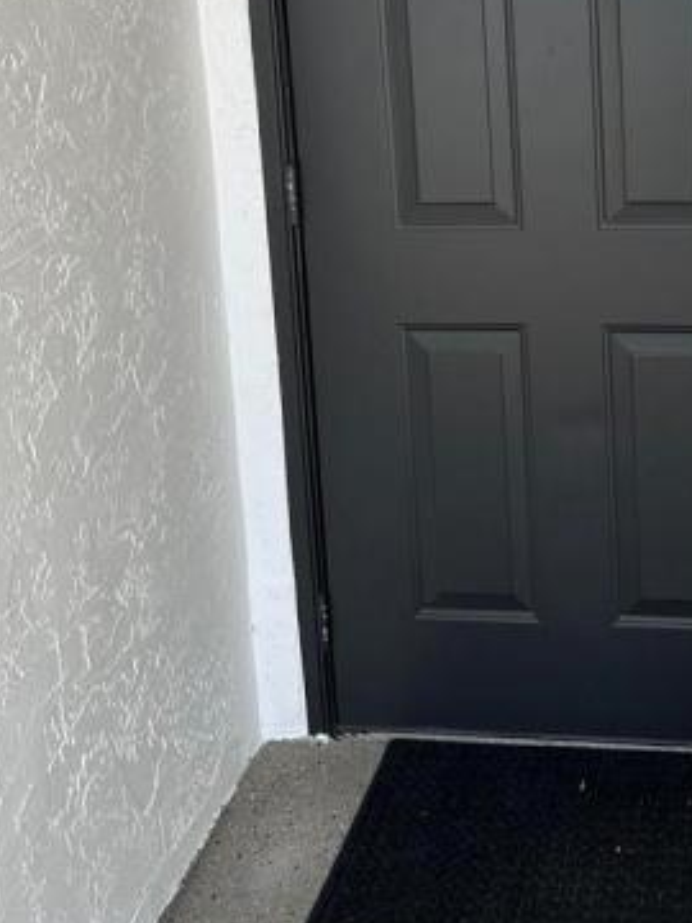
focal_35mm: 52
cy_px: 108
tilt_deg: -9.6
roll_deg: +2.4
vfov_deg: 34.9
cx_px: 636
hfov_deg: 27.0
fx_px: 1386
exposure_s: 1/480
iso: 50
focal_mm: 5.7
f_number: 1.5
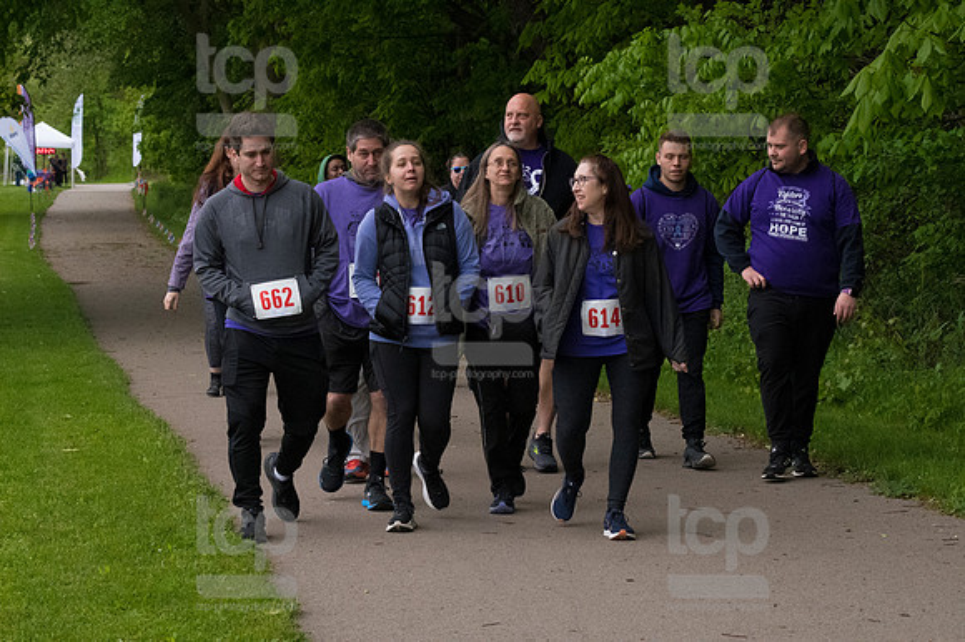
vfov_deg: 13.0
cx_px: 482
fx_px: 2813
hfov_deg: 19.5
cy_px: 321
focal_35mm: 105
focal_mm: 70
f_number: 7.1
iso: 4000
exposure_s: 1/1600
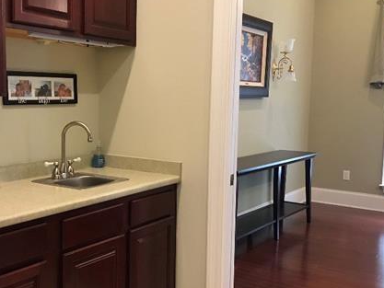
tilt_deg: -7.4
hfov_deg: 43.3
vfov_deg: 33.6
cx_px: 132
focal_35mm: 43
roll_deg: -0.3
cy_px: 150
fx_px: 477
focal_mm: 3.99
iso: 64
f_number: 1.8
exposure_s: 1/15
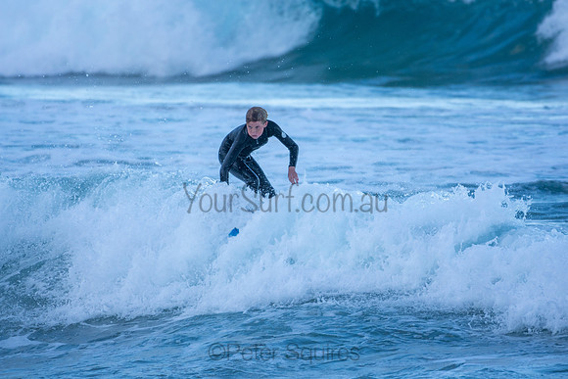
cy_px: 190
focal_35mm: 750
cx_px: 284
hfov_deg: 2.7
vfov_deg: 1.8
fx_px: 11836
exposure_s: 1/1000
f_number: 5.6
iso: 320
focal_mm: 500
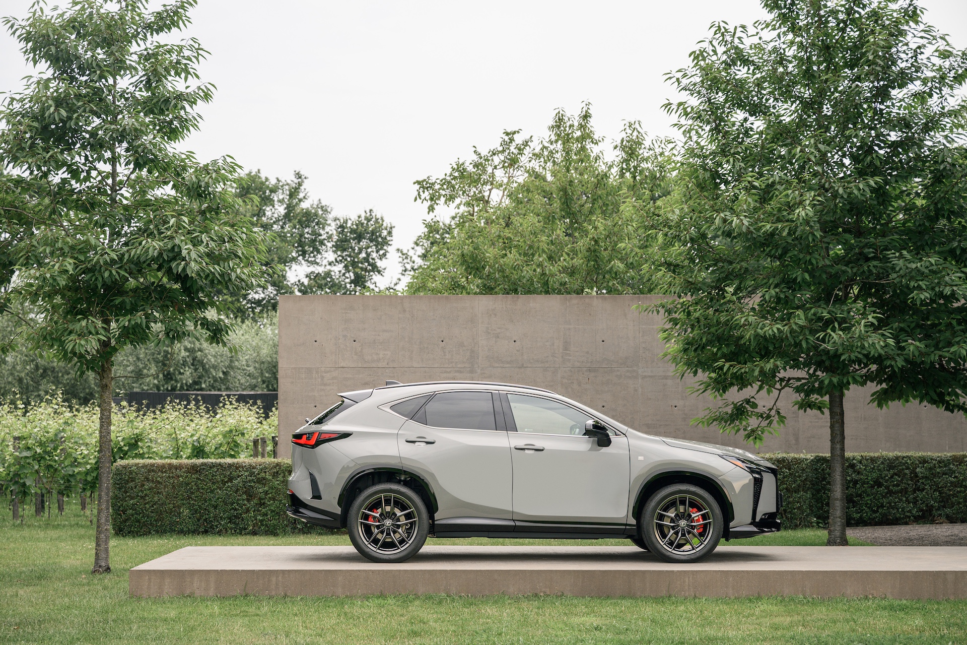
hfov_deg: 28.8
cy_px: 322
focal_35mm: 70
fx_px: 1880
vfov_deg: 19.5
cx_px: 484
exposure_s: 1/320
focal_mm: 70
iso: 250
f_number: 4
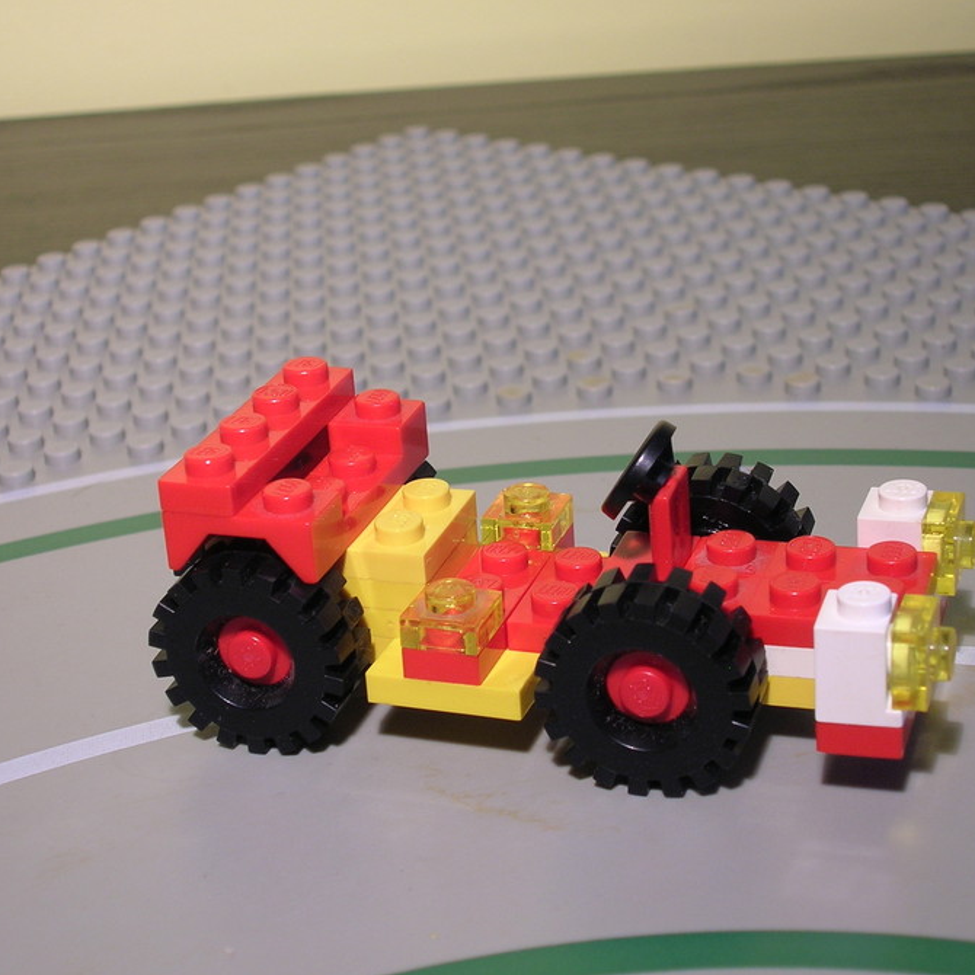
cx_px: 525
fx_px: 2039
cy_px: 488
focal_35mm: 64
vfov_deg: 26.9
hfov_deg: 26.9
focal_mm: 9
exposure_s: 1/10.3
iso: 50
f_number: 3.4
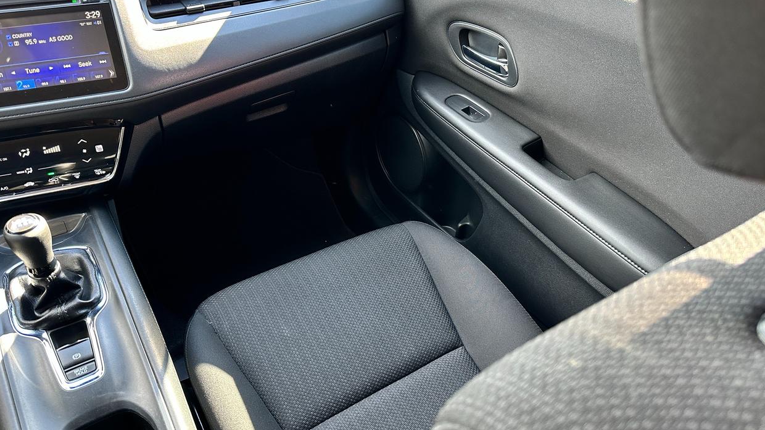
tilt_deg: -38.0
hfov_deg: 69.9
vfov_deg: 42.9
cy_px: 205
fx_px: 548
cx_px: 390
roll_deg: -5.9
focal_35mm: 27
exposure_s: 1/68
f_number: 1.78
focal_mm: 6.86
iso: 250
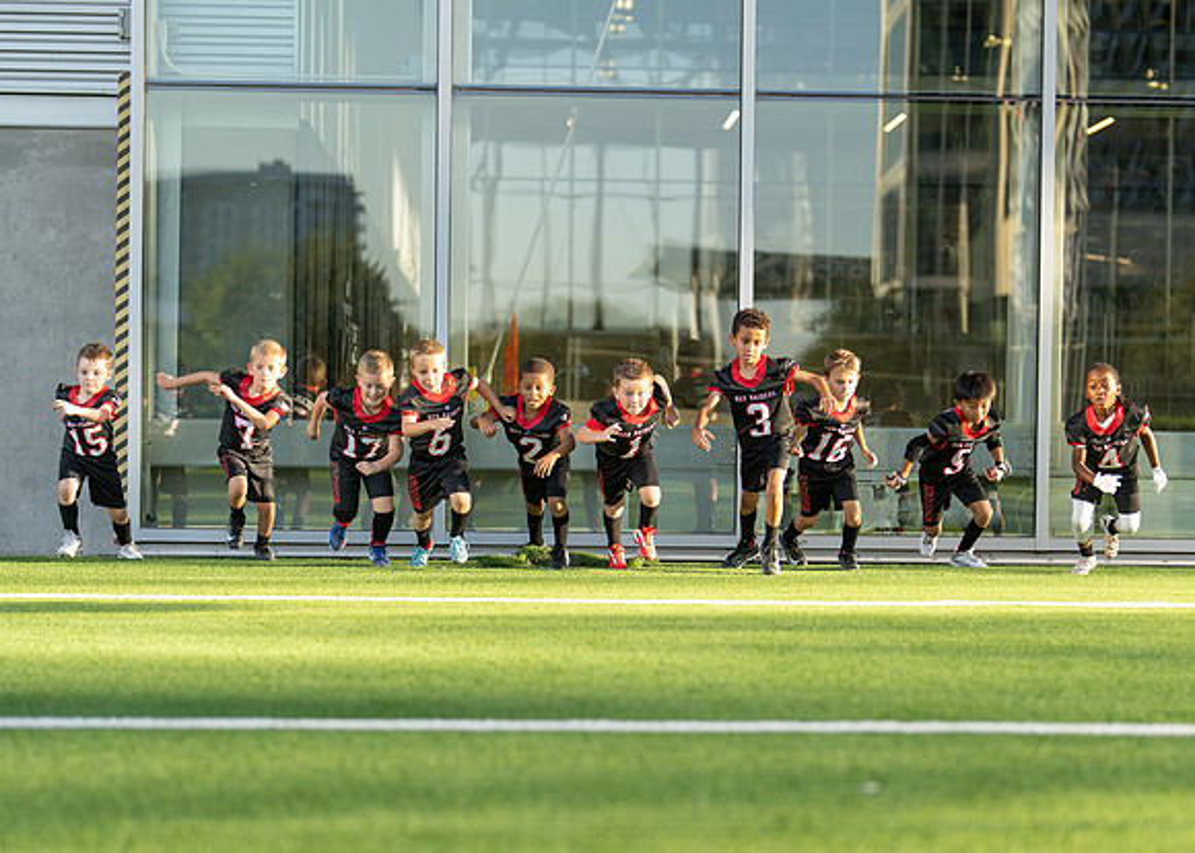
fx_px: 2857
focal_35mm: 84
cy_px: 518
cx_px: 634
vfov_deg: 17.0
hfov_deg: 23.6
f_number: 1.2
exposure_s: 1/1000
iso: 80
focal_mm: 50
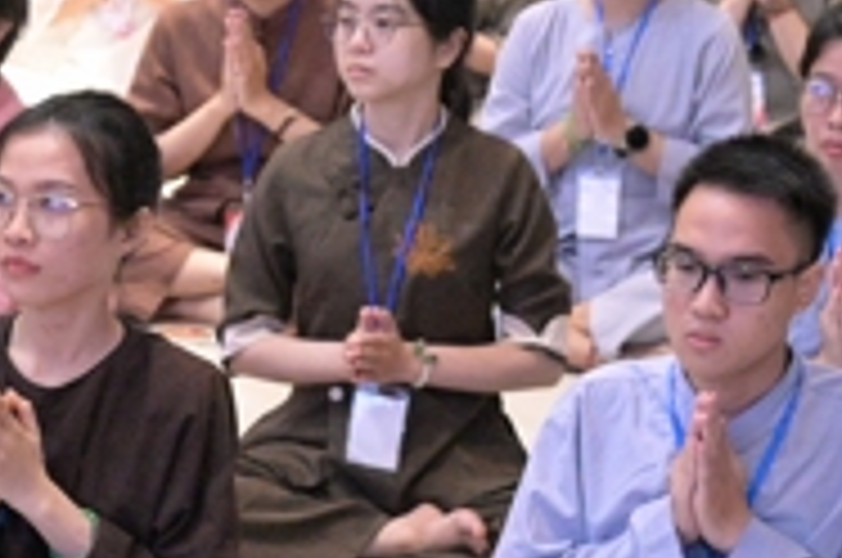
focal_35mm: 216
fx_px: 5043
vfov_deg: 6.3
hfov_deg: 9.5
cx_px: 437
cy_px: 284
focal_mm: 62
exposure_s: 1/640
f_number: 4
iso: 20000
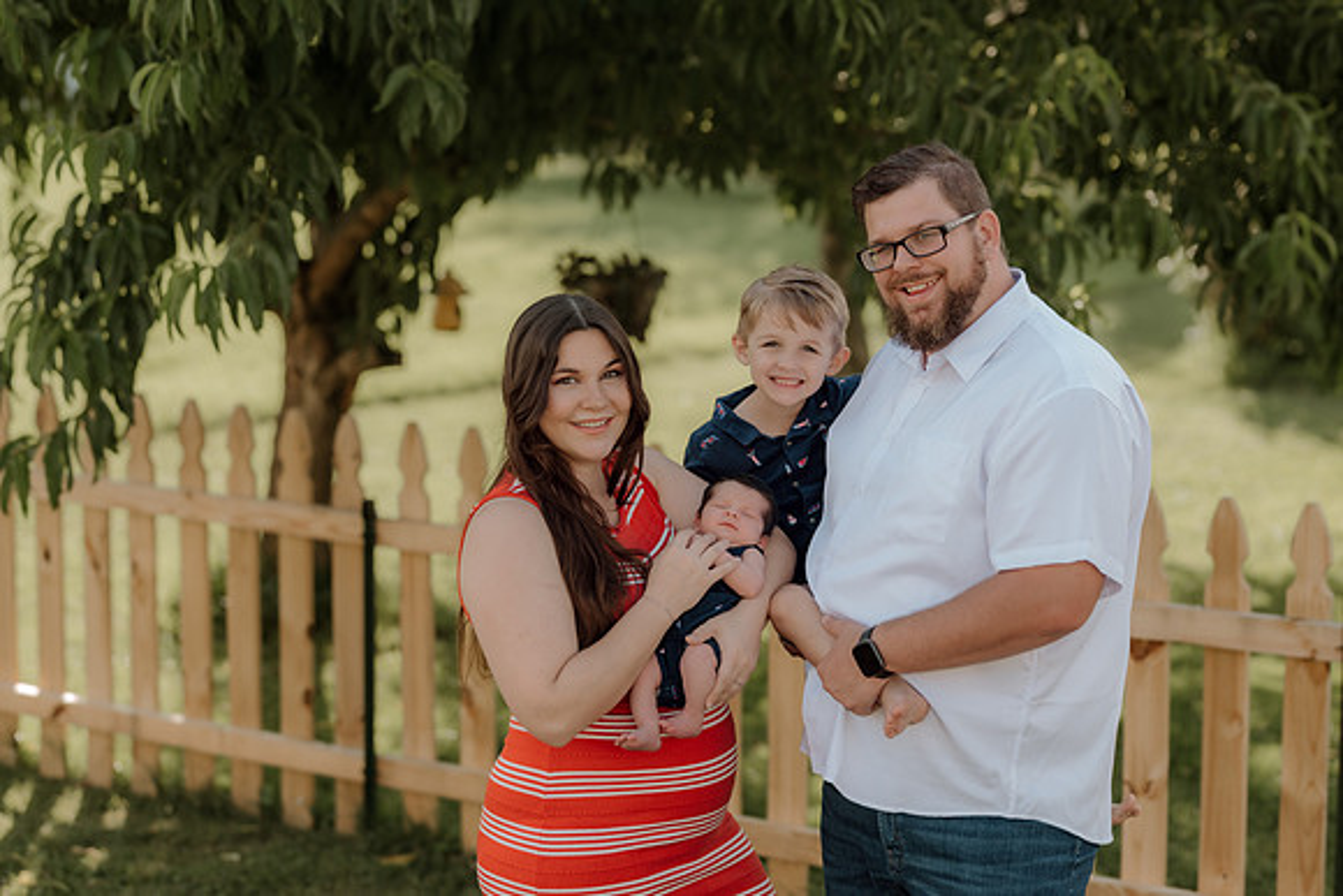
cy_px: 448
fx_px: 3172
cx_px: 672
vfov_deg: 16.1
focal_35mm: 85
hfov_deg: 23.9
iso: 80
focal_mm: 85
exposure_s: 1/320
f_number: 2.5
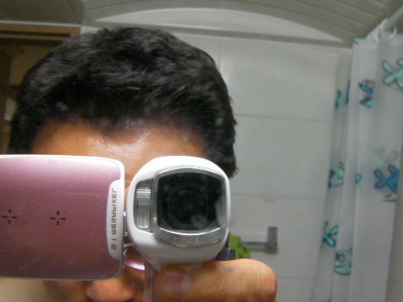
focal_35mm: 46
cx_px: 226
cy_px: 145
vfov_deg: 31.5
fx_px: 536
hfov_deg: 41.2
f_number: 3.5
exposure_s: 1/30
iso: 173
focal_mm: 6.8
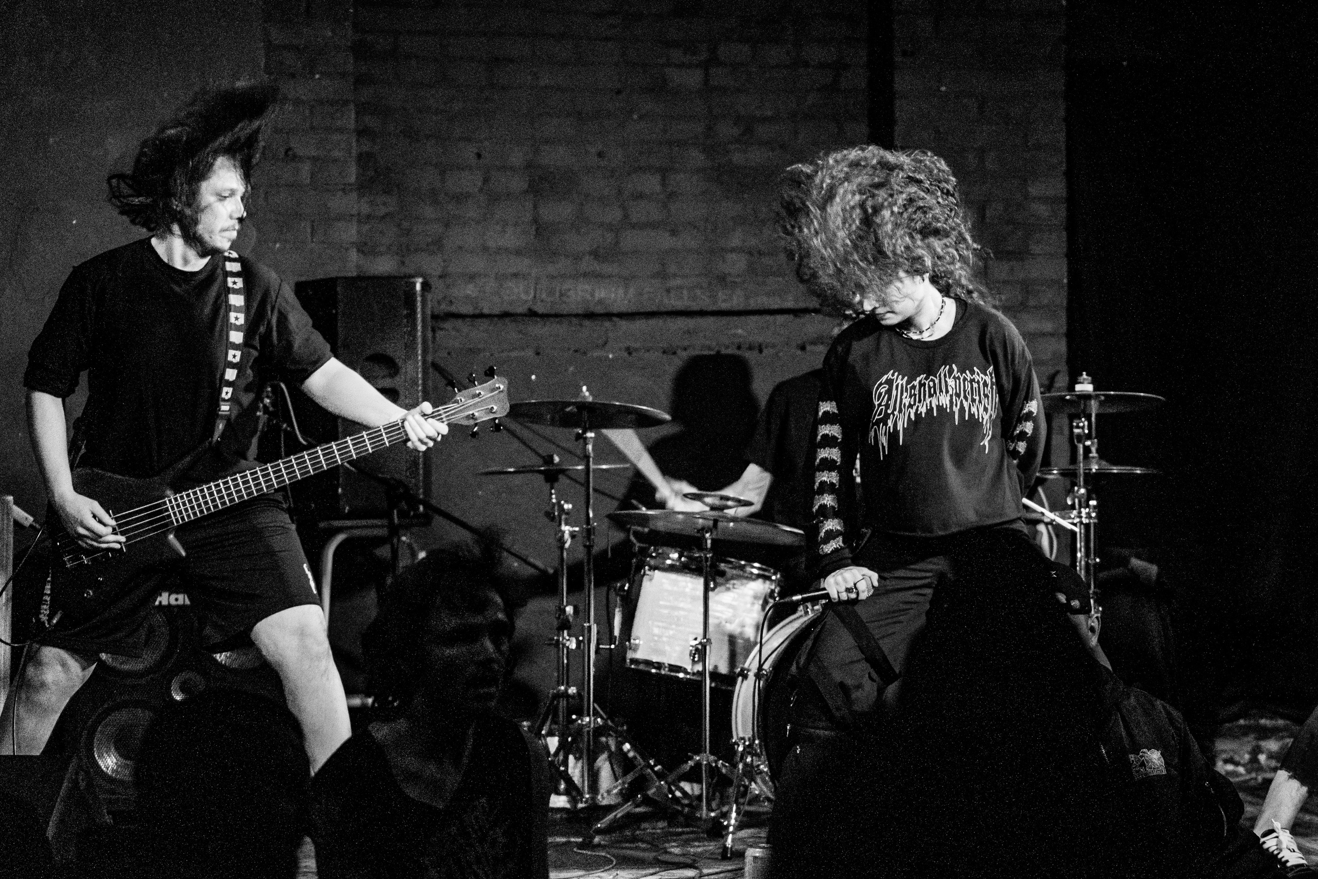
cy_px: 415
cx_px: 842
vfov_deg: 14.9
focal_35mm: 92
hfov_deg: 22.1
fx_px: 3361
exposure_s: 1/160
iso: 8000
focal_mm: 70
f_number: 2.8
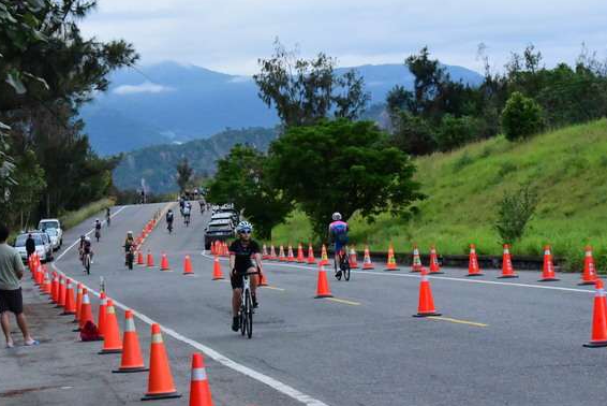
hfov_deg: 15.6
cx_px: 235
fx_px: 2210
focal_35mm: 131
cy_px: 242
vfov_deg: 10.5
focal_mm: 95
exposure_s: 1/2500
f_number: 13
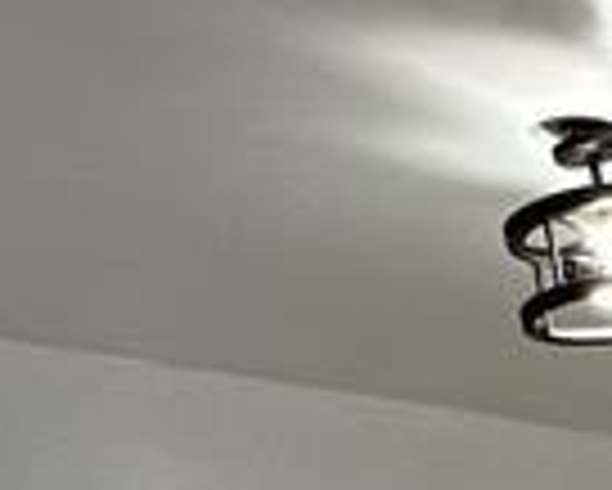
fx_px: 1867
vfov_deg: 11.6
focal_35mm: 103
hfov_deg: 16.8
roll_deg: -1.6
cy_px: 1259
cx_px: 932
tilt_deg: -12.5
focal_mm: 2.22
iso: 160
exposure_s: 1/120
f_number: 2.2
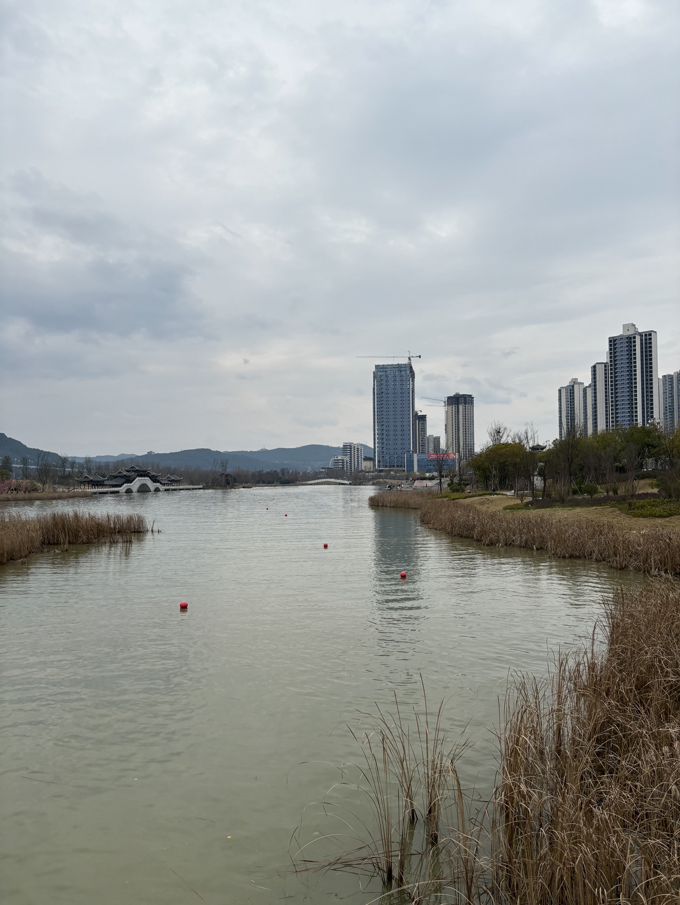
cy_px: 452
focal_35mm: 26
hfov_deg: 53.1
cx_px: 340
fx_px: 680
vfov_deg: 67.3
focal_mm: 5.96
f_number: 1.6
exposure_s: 1/3021
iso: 50
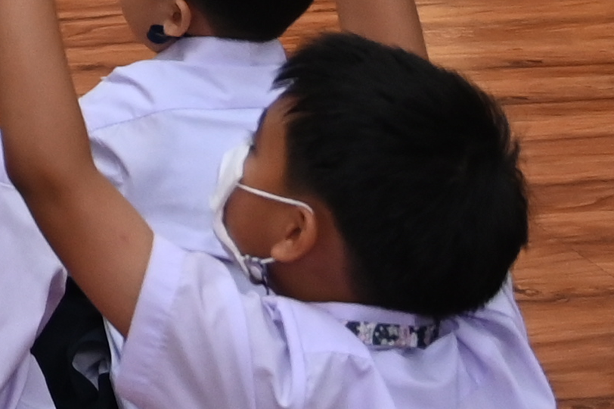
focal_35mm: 216
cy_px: -1010
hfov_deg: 8.5
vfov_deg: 5.7
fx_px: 3681
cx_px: -1013
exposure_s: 1/125
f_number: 5
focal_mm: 29
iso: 1250
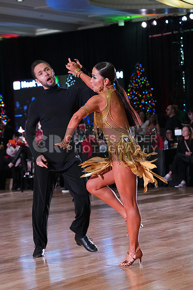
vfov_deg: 20.6
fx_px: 796
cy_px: 145
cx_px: 96
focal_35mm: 99
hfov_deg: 13.8
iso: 8000
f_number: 5.6
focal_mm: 99
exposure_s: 1/400
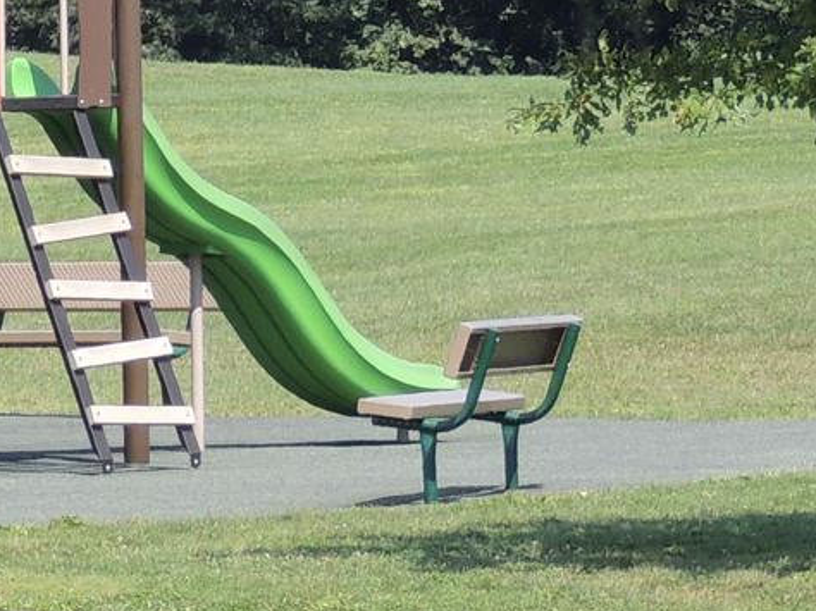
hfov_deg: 2.9
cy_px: 177
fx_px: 15786
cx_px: -778
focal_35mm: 670
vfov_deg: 2.2
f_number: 4.4
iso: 100
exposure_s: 1/320
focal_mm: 27.6
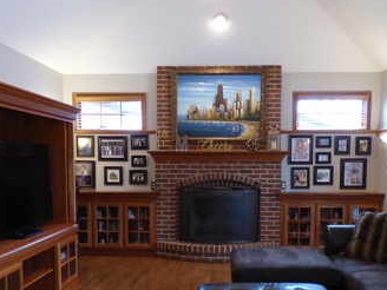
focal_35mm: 39
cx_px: 204
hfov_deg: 47.8
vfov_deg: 36.4
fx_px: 436
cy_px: 196
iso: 400
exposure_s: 1/15
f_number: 2.8
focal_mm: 3.58
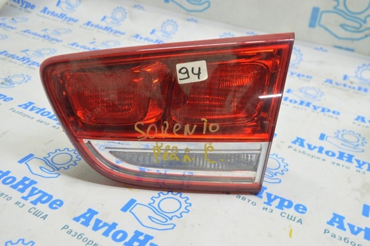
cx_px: 185
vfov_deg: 36.8
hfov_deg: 53.2
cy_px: 123
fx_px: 370
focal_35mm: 36
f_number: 5.6
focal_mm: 24
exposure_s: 1/15
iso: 400
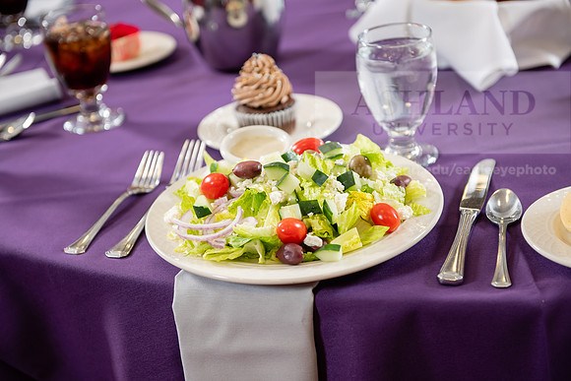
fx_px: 1047
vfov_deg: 20.6
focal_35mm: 66
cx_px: 286
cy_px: 190
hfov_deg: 30.5
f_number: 3.5
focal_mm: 66
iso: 400
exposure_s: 1/160
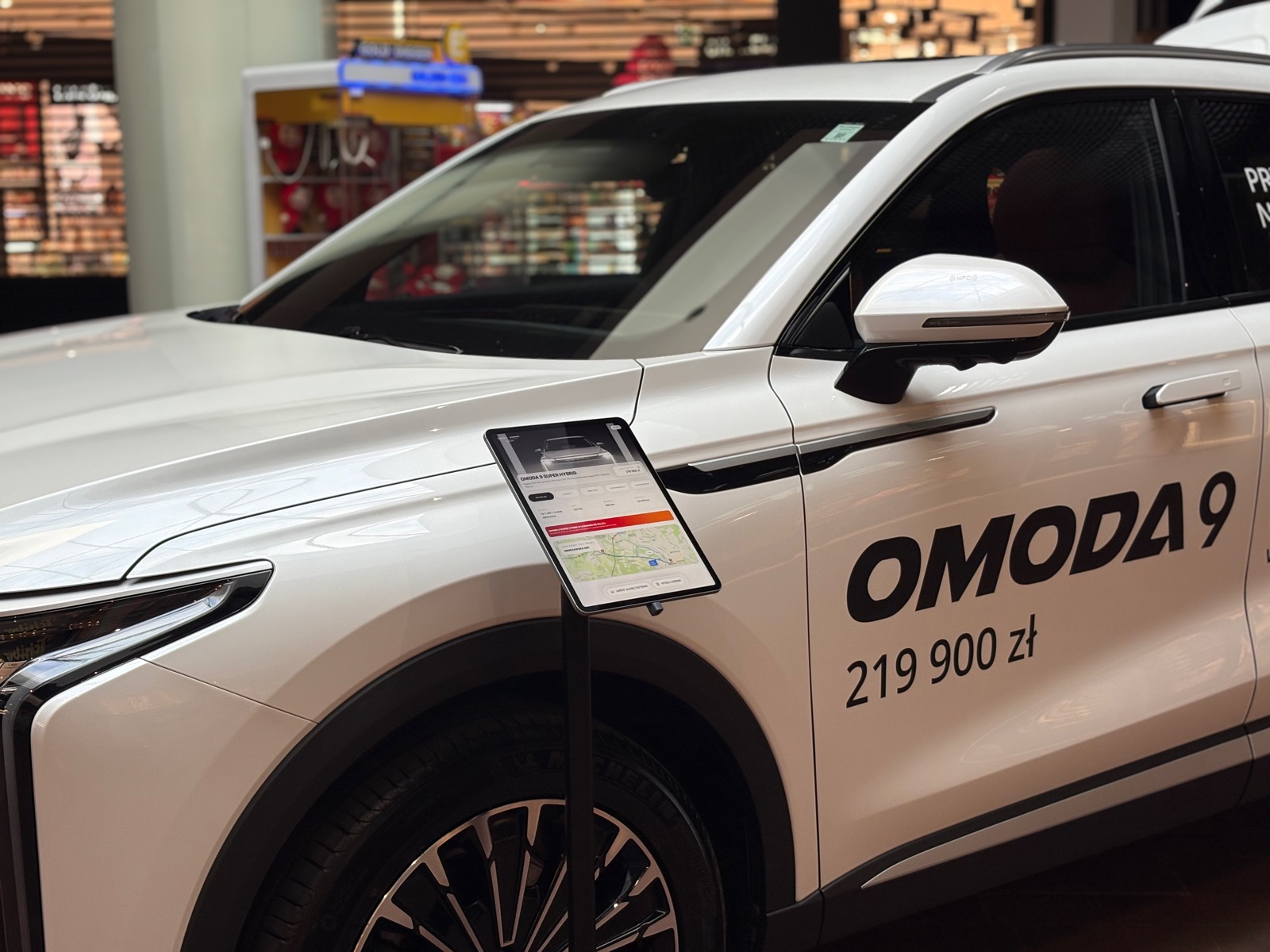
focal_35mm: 52
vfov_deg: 28.0
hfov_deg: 36.8
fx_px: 1908
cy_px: 476
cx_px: 635
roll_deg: +1.3
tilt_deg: -9.1
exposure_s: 1/121
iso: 40
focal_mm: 5.96
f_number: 1.6
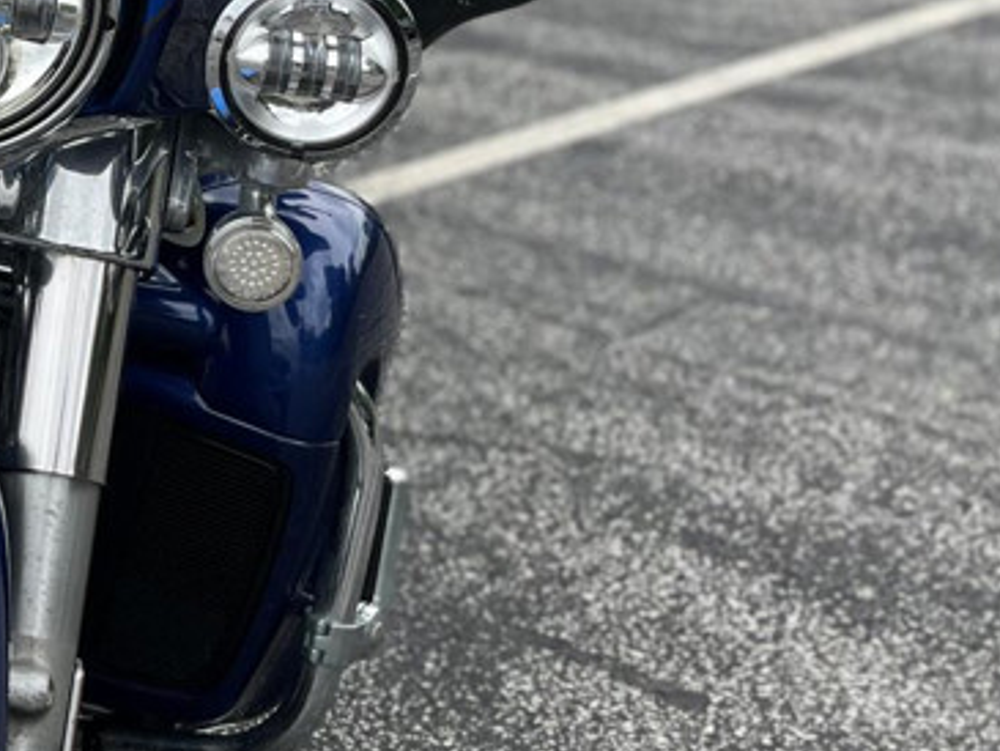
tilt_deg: -16.9
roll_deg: +3.8
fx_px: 2196
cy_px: 132
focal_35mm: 76
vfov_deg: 19.2
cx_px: -199
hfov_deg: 23.5
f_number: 1.6
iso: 50
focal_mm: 5.1
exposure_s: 1/761
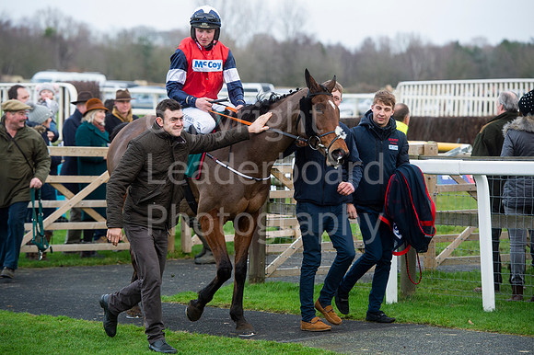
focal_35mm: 150
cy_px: 178
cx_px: 267
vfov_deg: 9.1
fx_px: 2224
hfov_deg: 13.7
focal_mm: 150
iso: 1000
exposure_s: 1/1000
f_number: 5
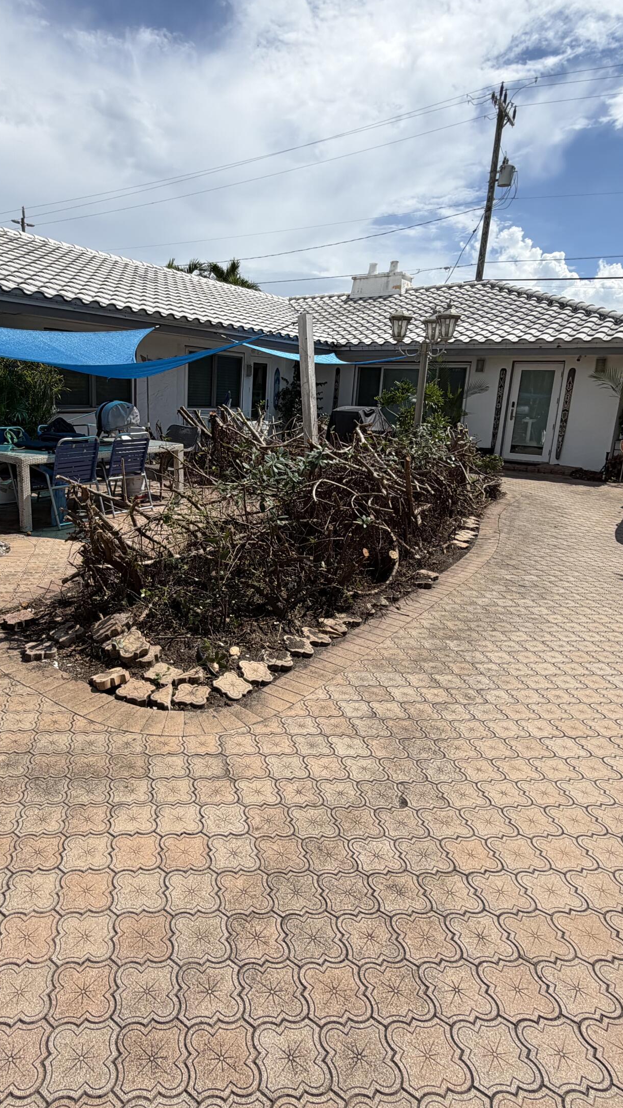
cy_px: 537
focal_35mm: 21
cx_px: 235
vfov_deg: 83.8
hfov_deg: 53.0
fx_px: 617
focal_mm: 2.22
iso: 20
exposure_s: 1/1431
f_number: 2.2
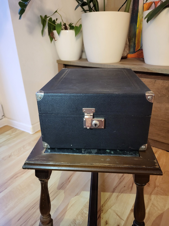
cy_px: 113
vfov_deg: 67.3
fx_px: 169
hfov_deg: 53.1
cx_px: 84
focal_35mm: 26
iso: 800
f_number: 1.8
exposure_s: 1/50
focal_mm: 5.4
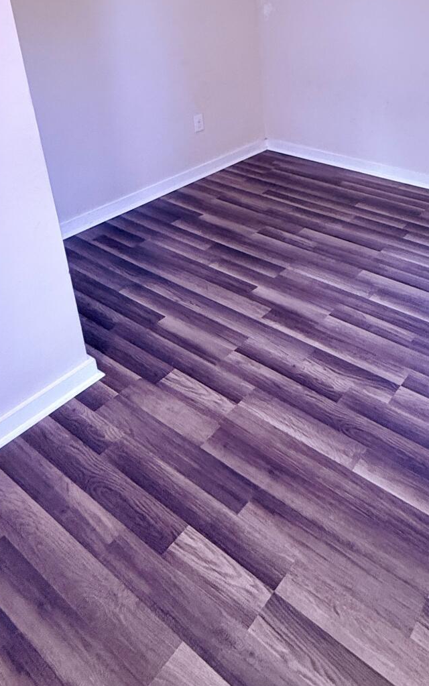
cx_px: 375
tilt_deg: -18.5
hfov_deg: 40.3
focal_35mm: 29
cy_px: 129
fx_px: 542
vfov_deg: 59.1
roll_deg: -0.2
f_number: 2.2
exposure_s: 1/120
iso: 320
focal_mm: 2.22
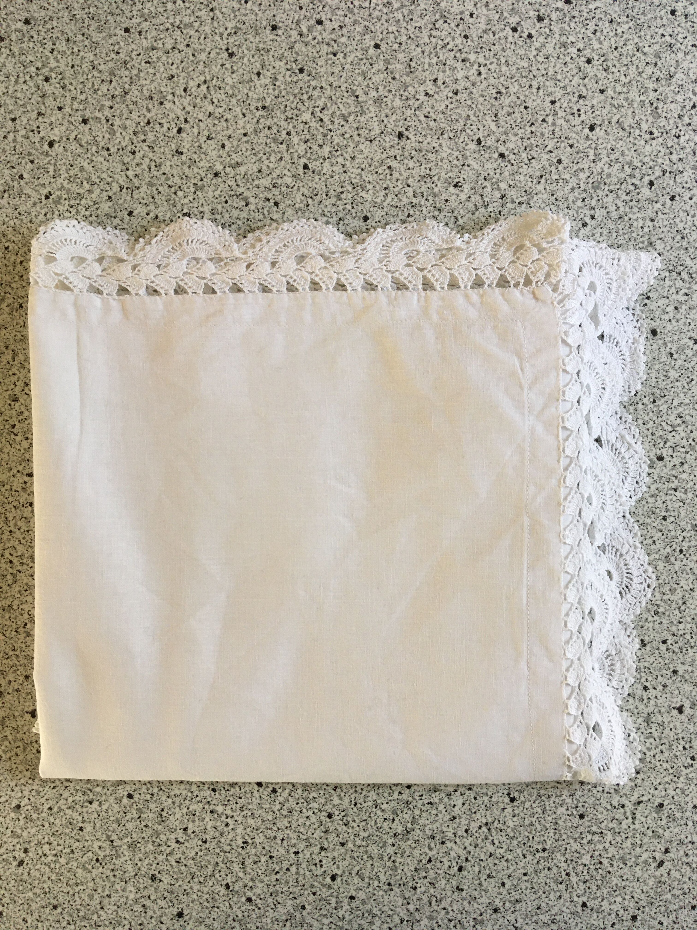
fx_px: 779
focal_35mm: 29
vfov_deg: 61.7
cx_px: 348
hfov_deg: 48.2
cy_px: 465
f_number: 2.2
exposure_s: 1/33
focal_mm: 4.15
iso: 64
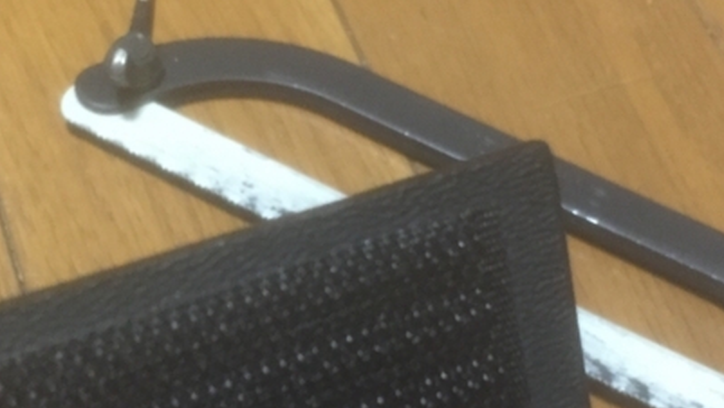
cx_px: 341
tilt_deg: -59.6
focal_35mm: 63
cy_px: 347
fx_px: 1210
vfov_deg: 18.9
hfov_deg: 33.3
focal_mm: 4.15
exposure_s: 1/15
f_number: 2.2
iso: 320
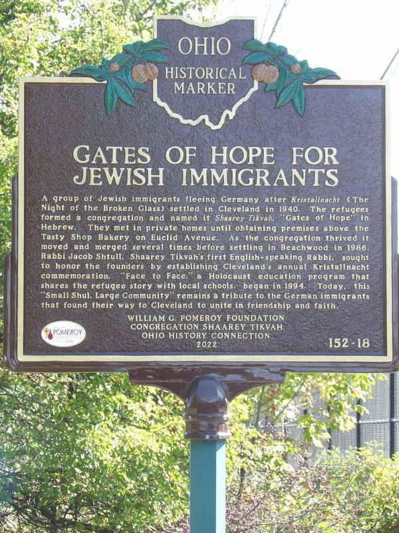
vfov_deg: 13.8
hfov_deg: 10.4
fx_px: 2198
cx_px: 200
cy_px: 266
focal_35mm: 143
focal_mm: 25.6
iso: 145
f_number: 4.3
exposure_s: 1/100
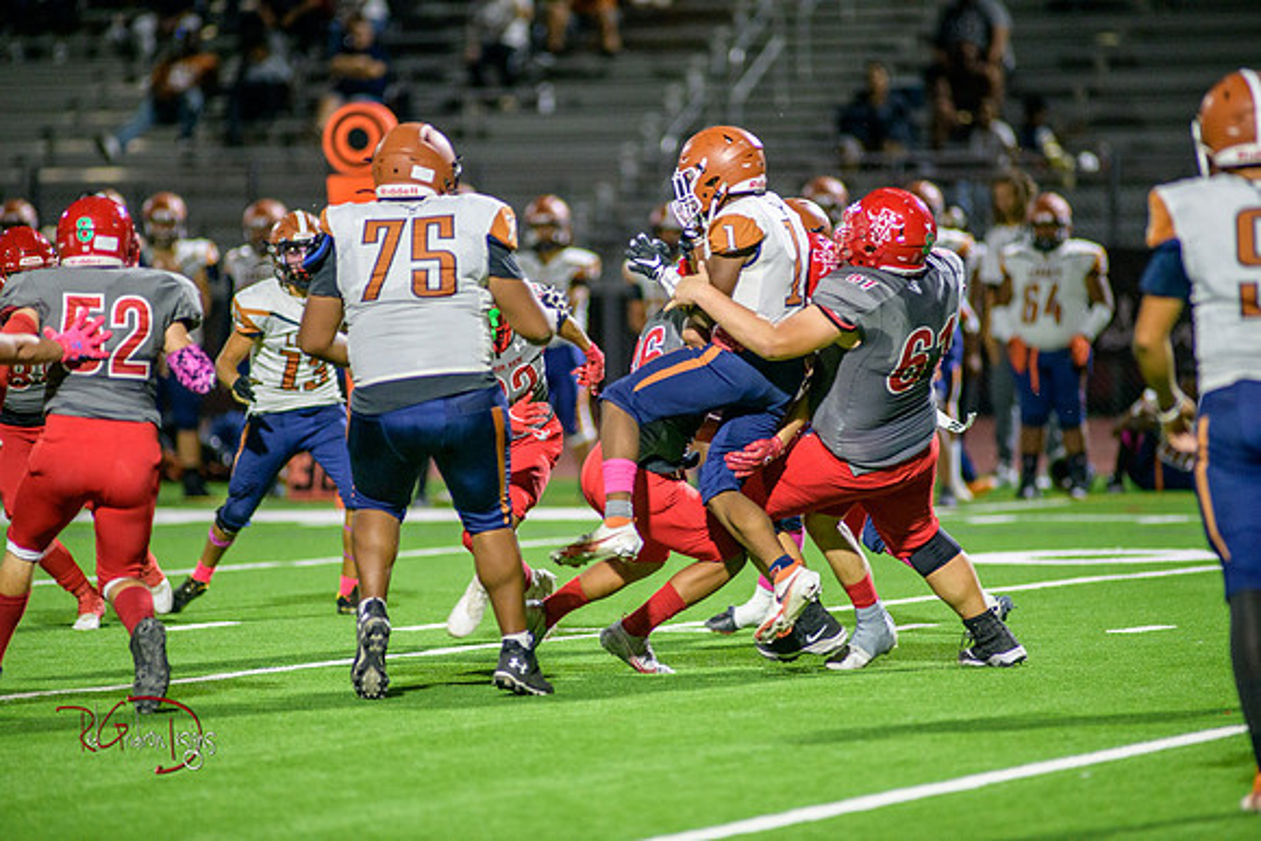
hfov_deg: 6.9
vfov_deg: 4.6
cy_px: 420
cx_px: 630
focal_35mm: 300
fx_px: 10510
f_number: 2.8
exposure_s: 1/500
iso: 2000
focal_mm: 300
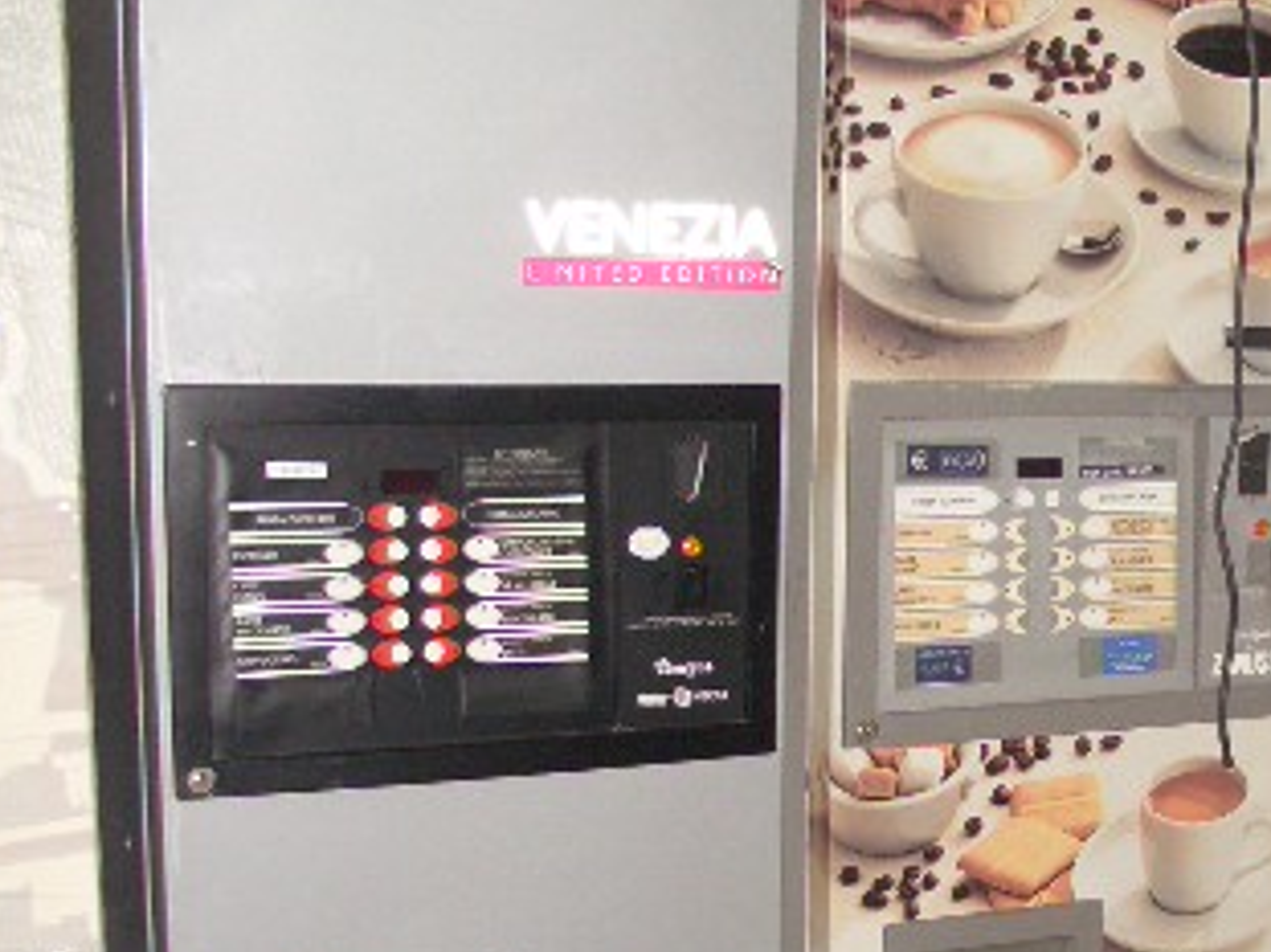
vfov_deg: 21.2
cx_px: 1259
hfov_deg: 27.0
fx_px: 2496
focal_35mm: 68
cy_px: 809
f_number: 2.8
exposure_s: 1/60
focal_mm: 7.1
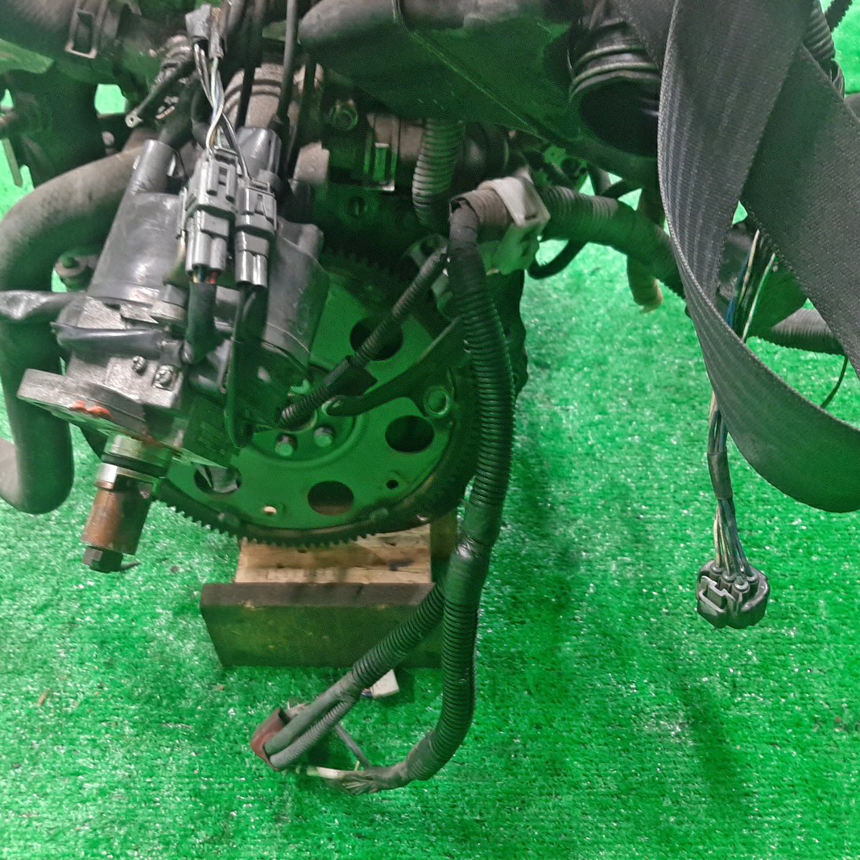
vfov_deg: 52.5
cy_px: 430
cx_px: 372
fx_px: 871
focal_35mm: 31
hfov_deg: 52.4
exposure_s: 1/25
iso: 173
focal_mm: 3.93
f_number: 1.7
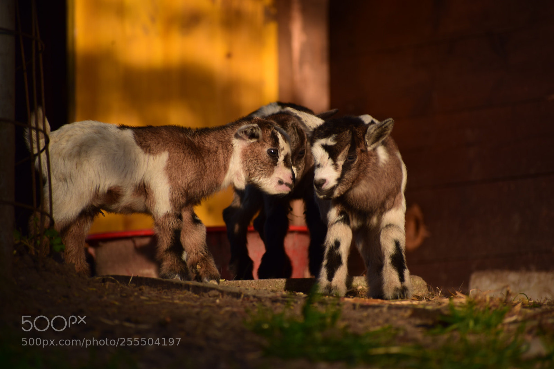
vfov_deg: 3.1
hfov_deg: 4.6
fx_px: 6923
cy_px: 184
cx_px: 277
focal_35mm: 450
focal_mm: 300
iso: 100
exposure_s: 1/125
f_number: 6.3
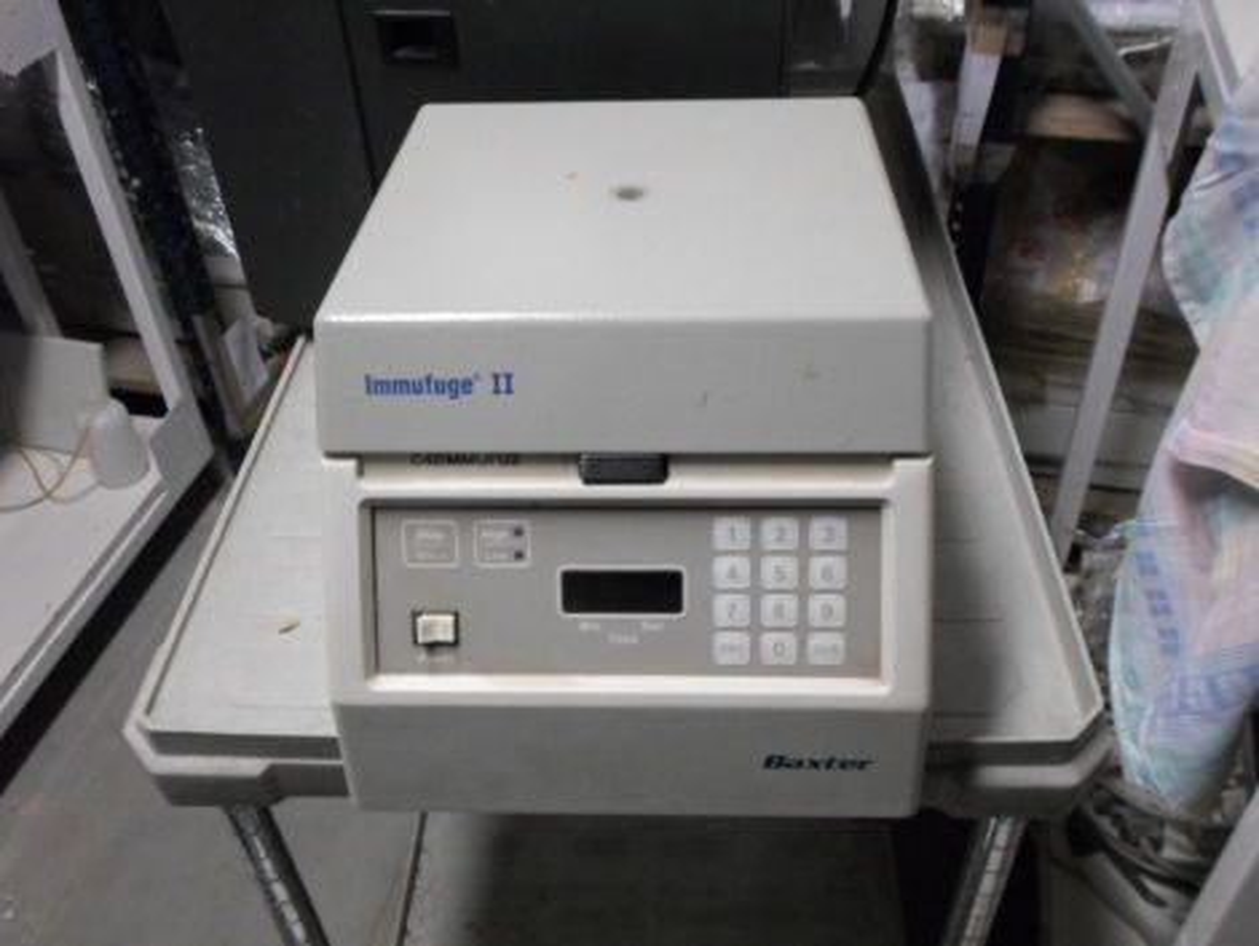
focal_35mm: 30
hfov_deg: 59.9
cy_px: 473
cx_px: 630
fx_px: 1092
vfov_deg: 46.8
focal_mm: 5.5
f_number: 2.7
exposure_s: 1/30
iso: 320
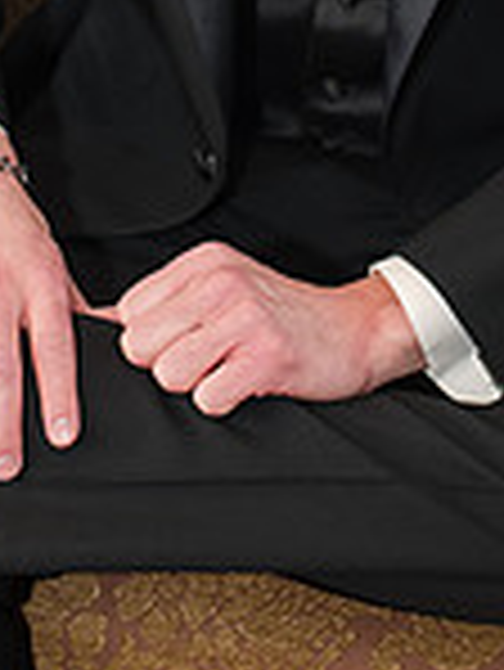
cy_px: -193
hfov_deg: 10.2
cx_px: 248
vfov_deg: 13.1
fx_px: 2811
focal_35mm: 145
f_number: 3.2
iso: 400
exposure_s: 1/250
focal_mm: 50
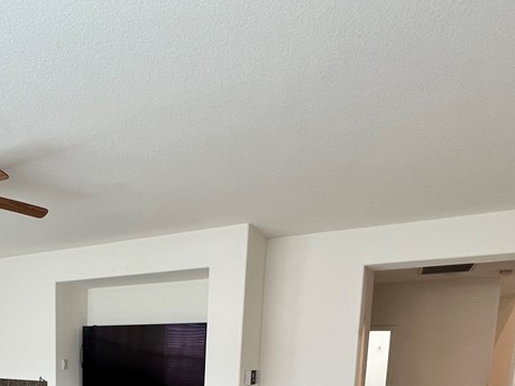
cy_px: 415
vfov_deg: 40.0
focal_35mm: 29
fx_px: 431
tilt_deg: -7.7
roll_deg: -0.4
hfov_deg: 57.5
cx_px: 110
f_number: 1.8
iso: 200
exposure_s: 1/60
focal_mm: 1.57
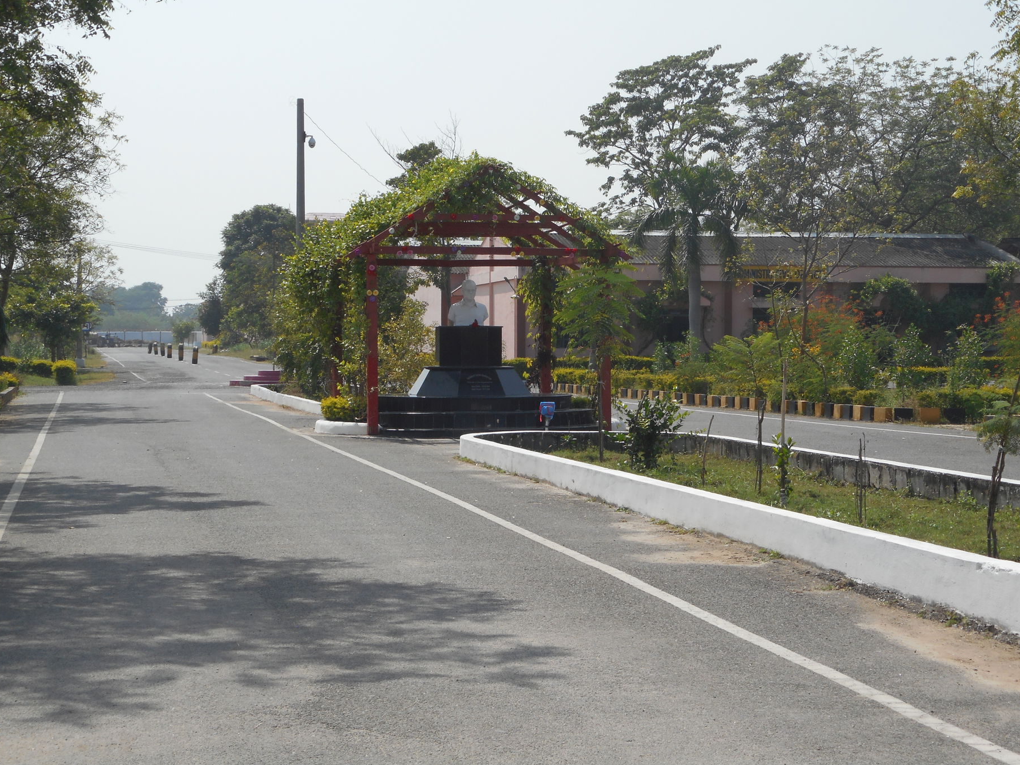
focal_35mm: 71
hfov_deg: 27.4
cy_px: 364
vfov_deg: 20.7
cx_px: 515
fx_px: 2092
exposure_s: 1/500
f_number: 5.3
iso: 80
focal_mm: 12
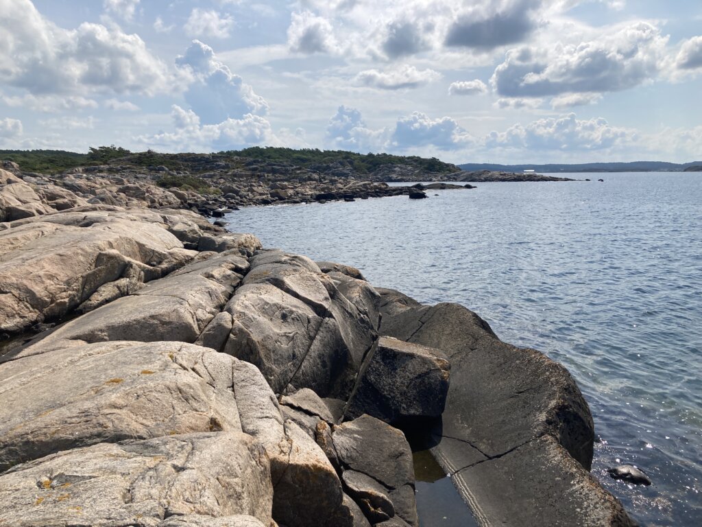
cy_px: 264
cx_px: 351
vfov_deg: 49.7
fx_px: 568
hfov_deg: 63.4
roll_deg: +0.5
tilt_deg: -9.3
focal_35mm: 28
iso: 20
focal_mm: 3.99
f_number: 1.8
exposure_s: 1/5348
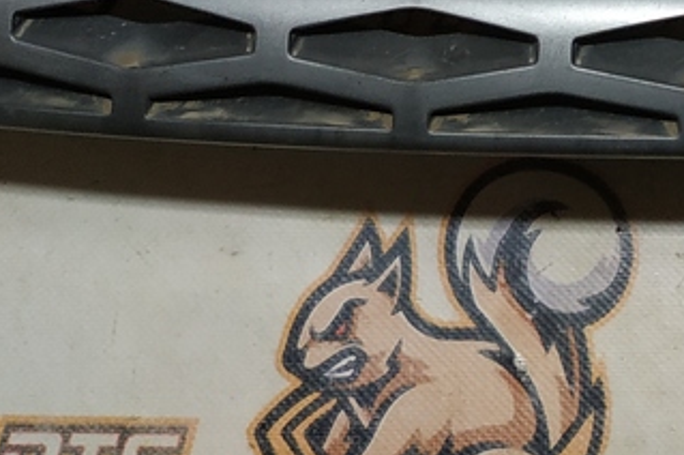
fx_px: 1784
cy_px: -464
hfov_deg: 20.8
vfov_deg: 12.7
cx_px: 725
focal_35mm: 94
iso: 160
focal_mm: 3.94
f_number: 1.9
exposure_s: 1/100
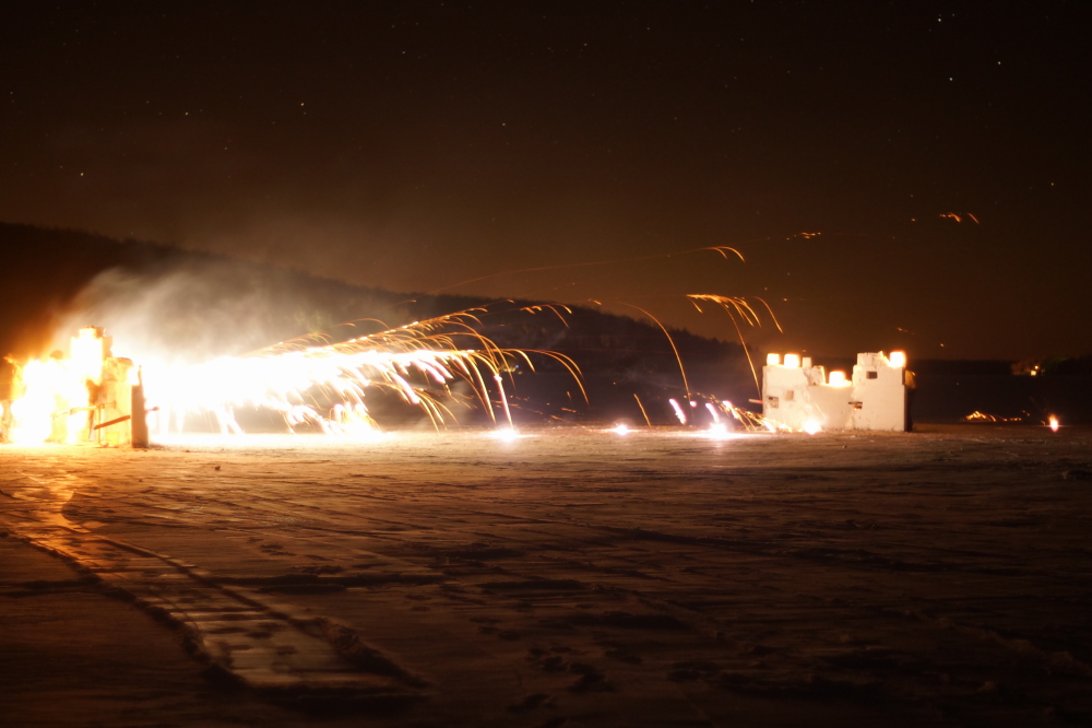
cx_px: 546
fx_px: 2274
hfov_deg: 27.0
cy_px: 364
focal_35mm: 75
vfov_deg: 18.2
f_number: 1.4
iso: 400
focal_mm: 50
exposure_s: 7
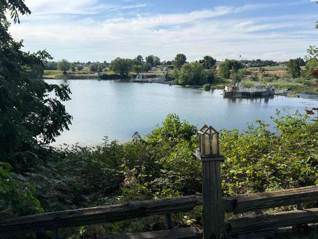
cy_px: 120
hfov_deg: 71.6
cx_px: 159
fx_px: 220
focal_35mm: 24
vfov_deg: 56.8
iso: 80
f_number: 1.78
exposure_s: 1/4167
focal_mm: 6.76
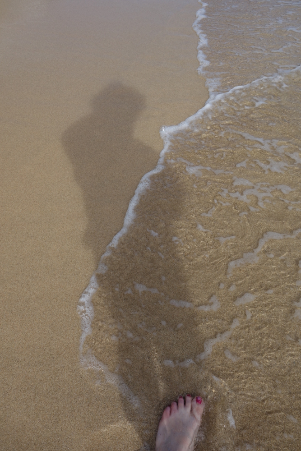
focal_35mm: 28
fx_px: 351
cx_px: 150
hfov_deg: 46.4
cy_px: 226
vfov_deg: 65.5
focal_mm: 10.4
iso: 125
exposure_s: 1/400
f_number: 5.6
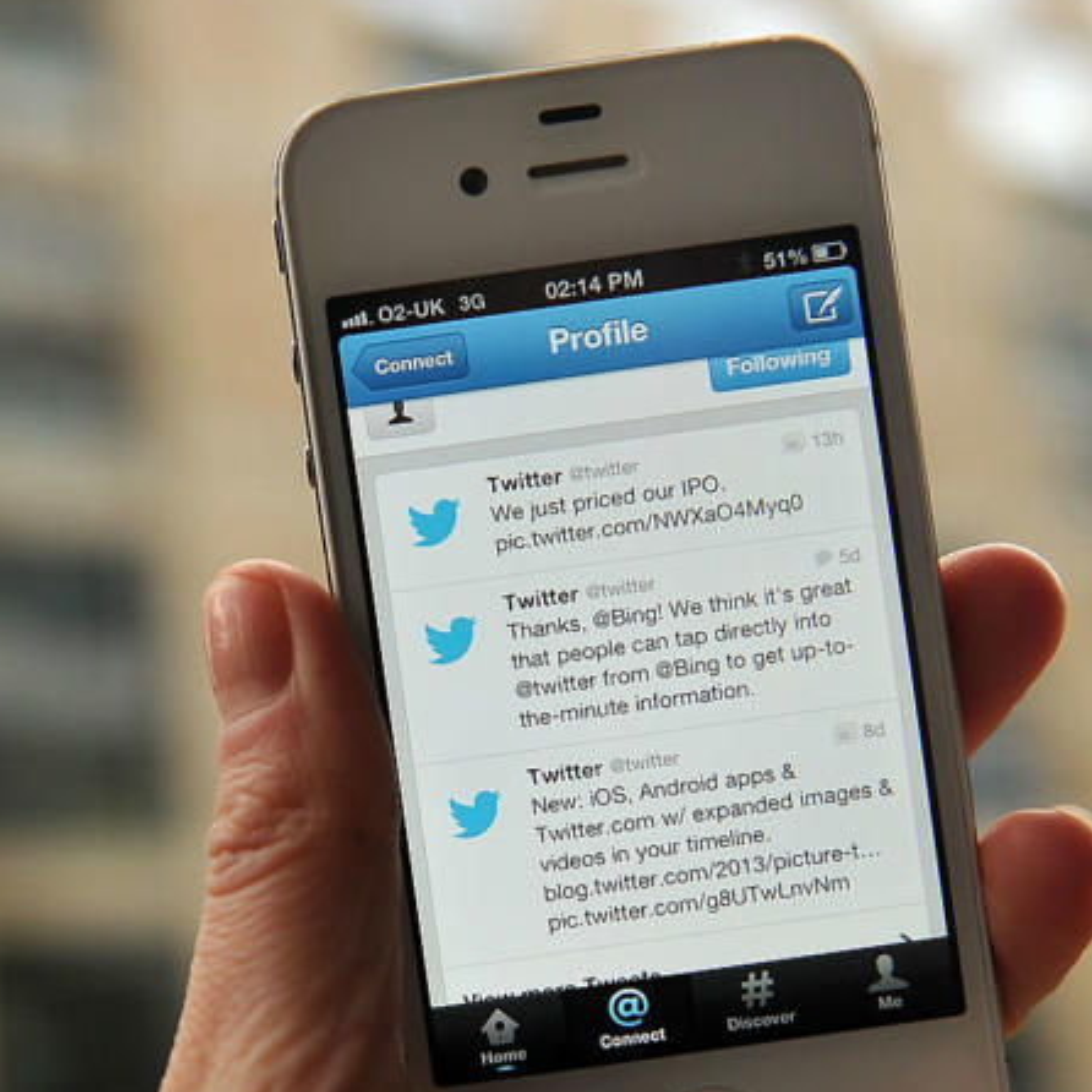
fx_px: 1499
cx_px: 529
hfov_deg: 40.0
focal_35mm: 42
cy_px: 547
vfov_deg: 40.0
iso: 250
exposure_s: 1/400
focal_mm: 32
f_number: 2.8
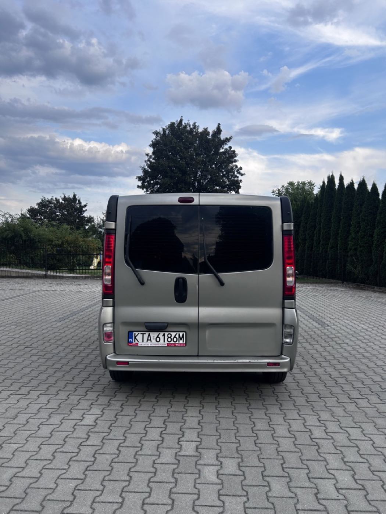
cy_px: 257
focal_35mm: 26
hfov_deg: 53.1
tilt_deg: -1.0
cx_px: 193
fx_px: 387
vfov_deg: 67.3
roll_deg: +0.3
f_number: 1.5
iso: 50
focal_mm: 5.7
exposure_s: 1/709
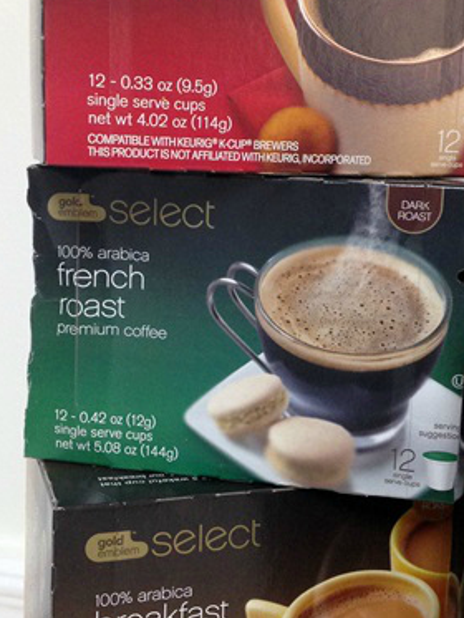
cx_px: 272
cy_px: 289
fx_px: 1054
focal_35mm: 59
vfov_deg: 32.7
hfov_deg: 24.8
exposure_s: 1/20
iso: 125
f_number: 2.4
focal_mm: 4.12
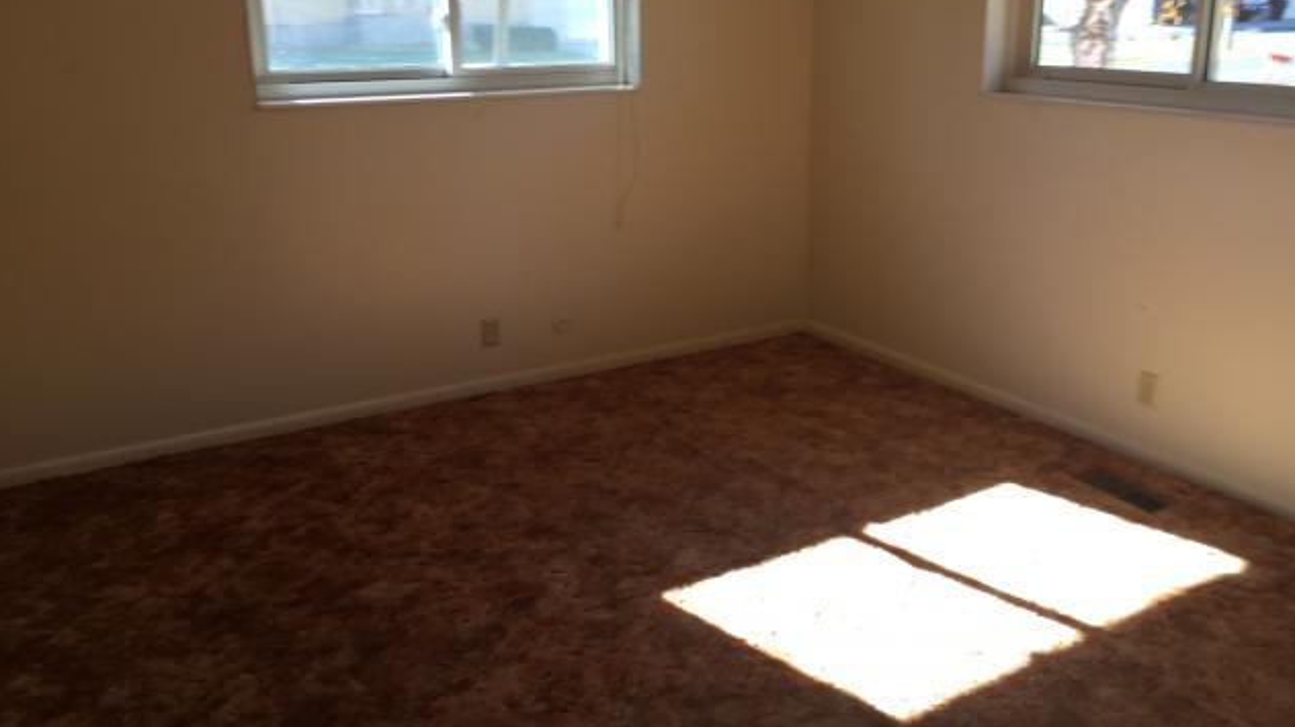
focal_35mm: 32
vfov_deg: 36.4
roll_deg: +0.6
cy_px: 270
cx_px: 650
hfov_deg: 61.0
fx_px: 1098
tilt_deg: -13.7
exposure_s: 1/60
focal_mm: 4.15
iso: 32
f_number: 2.2
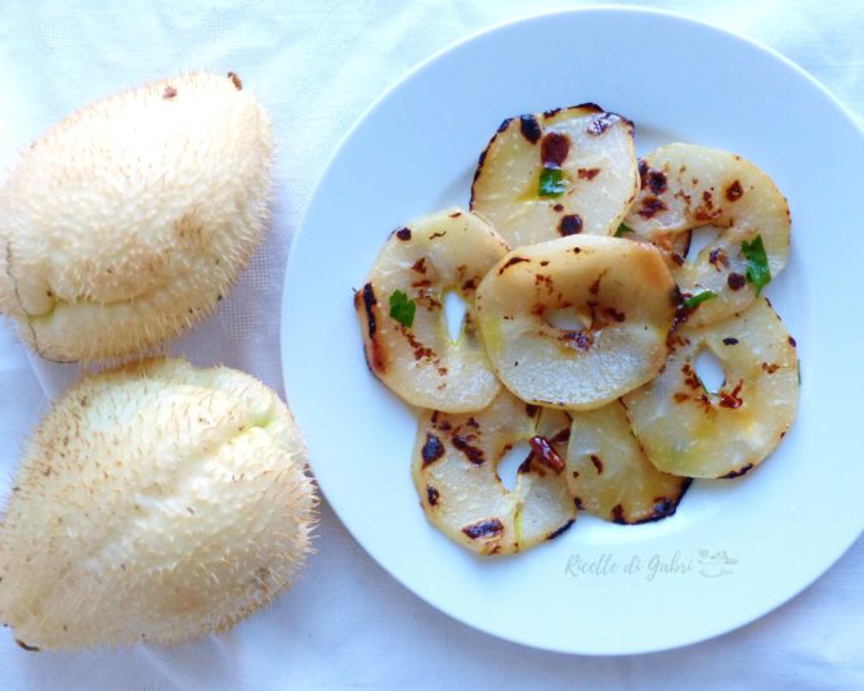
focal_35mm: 44
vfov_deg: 34.2
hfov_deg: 42.0
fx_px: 1125
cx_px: 447
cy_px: 346
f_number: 2.8
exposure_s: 1/60
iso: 250
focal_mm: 7.6
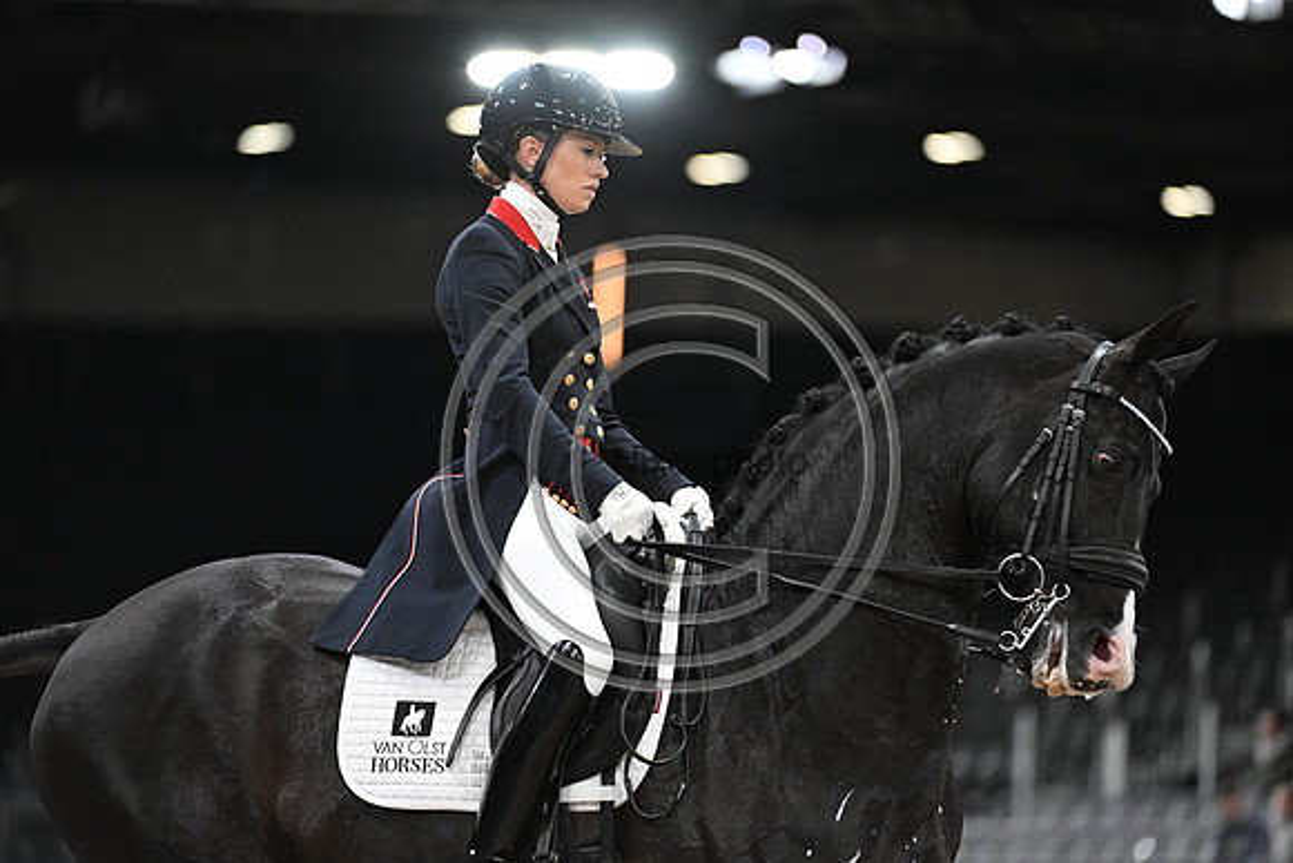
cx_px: 646
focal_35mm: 280
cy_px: 432
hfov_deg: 7.4
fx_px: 10059
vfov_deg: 4.9
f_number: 4
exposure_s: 1/640
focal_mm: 280
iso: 6400
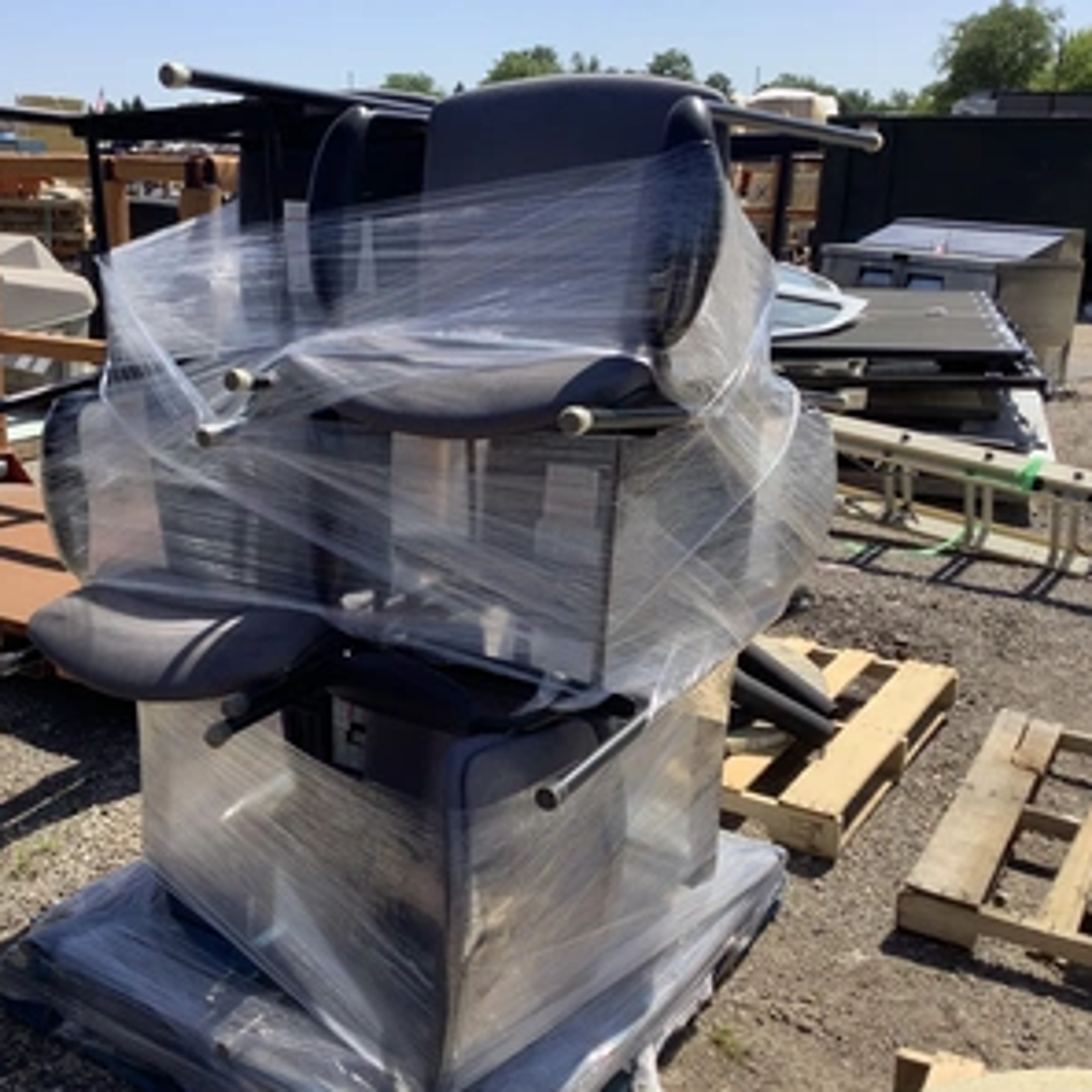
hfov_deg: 44.5
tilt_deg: -17.0
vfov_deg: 44.9
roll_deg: -0.7
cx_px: 391
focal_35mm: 37
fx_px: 1321
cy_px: 546
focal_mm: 3.3
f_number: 2.4
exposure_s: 1/1253
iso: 25
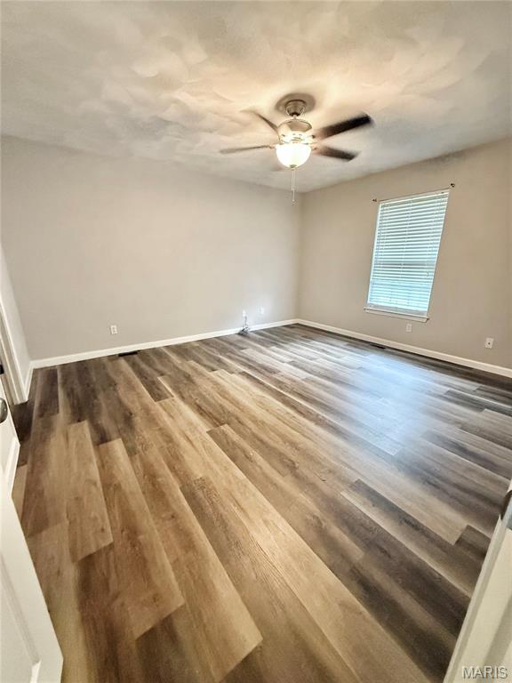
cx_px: 256
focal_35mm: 14
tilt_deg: -16.0
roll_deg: +0.6
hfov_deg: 85.7
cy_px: 342
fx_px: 276
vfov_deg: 102.1
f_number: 2.2
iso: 1000
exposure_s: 1/60
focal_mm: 2.22
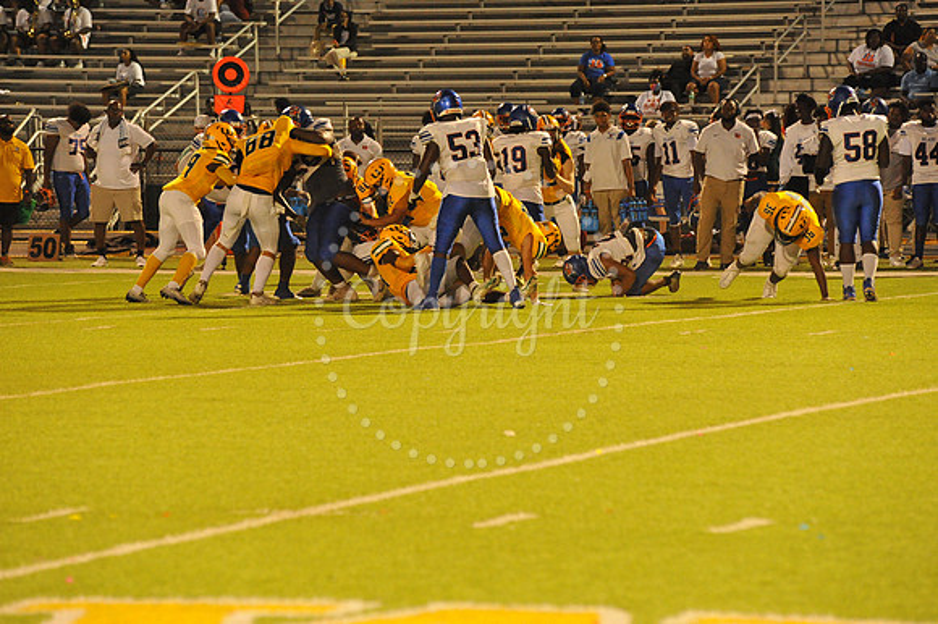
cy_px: 312
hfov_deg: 10.3
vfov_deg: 6.9
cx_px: 469
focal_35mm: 200
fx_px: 5208
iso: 6400
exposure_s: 1/200
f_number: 5.6
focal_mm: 200
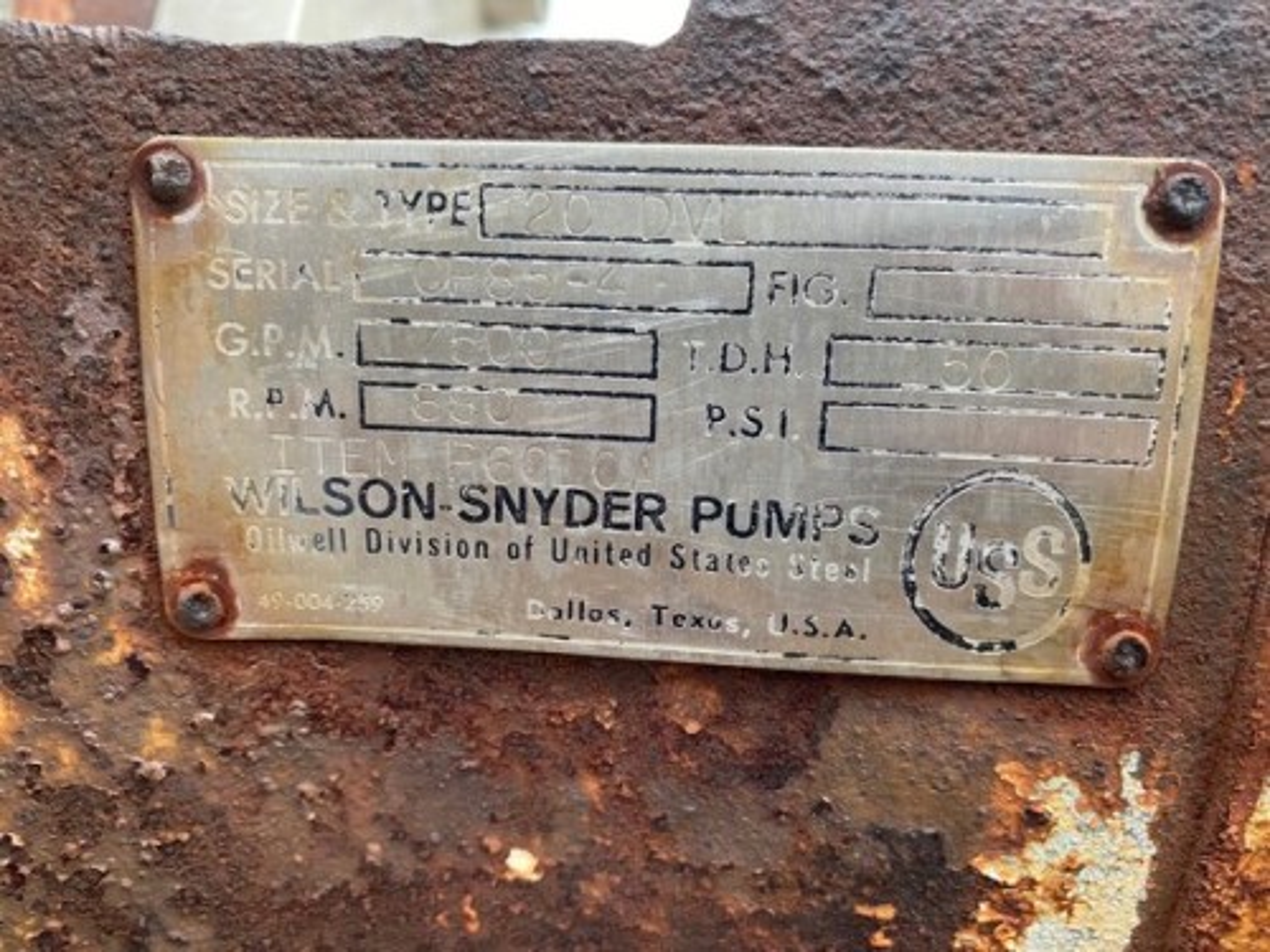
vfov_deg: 53.1
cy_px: 476
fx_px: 954
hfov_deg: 67.3
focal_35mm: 26
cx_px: 635
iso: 80
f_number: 1.8
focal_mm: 4.25
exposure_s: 1/121
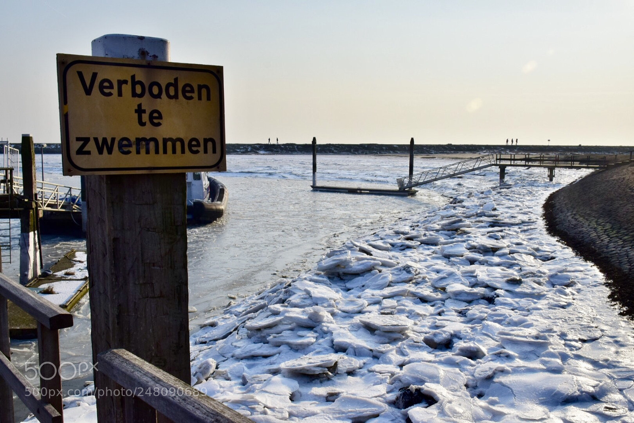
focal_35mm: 34
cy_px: 212
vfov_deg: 38.4
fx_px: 608
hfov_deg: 55.1
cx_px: 317
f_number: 13
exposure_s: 1/750
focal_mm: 23
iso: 400
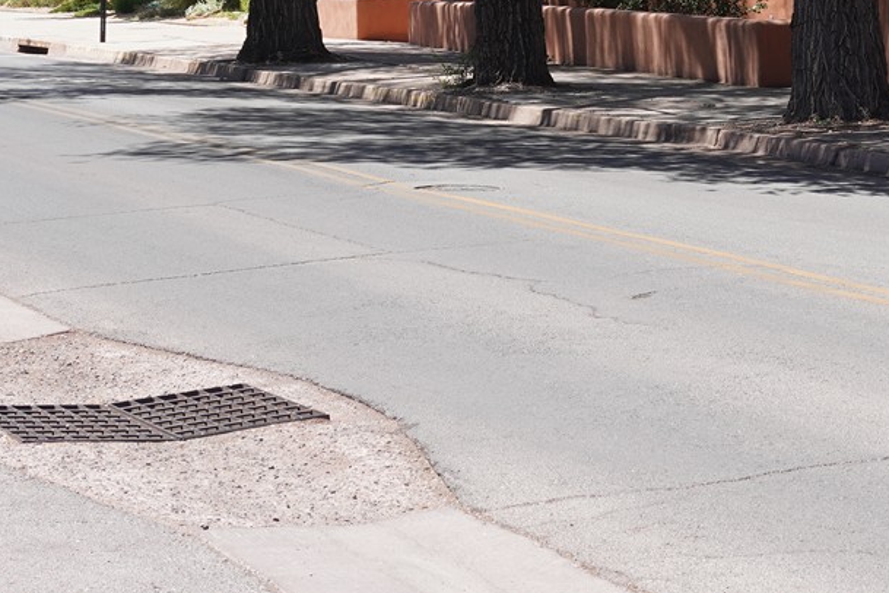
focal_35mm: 128
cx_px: 850
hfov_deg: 15.8
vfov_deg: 10.3
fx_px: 3161
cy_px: -374
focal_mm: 39
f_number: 9
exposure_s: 1/100
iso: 100
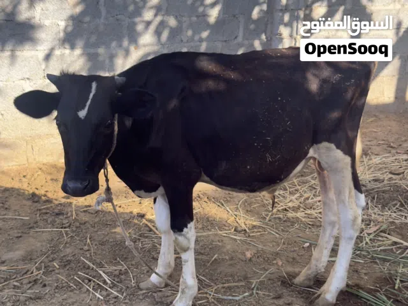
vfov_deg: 40.7
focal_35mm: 35
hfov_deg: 52.6
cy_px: 153
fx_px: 413
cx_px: 204
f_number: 1.78
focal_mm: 6.76
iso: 80
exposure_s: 1/702
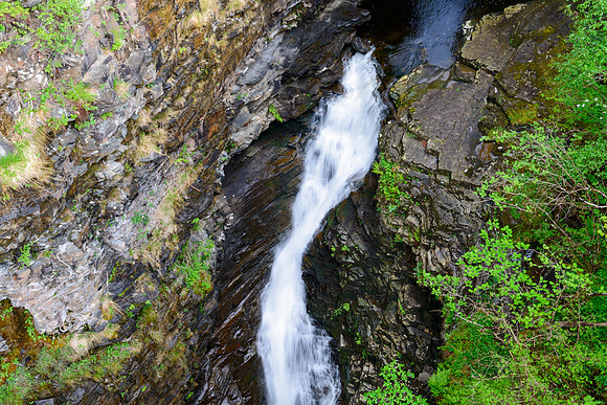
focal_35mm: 40
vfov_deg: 33.4
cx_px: 304
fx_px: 675
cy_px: 202
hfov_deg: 48.4
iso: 100
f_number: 7.1
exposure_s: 1/8
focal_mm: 40
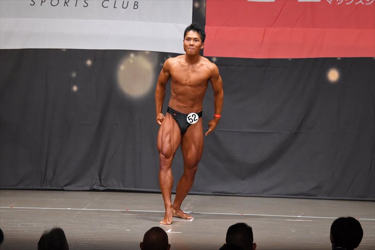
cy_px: 125
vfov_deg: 6.8
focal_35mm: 202
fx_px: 2103
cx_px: 188
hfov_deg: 10.2
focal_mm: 135
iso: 6400
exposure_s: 1/400
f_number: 5.6
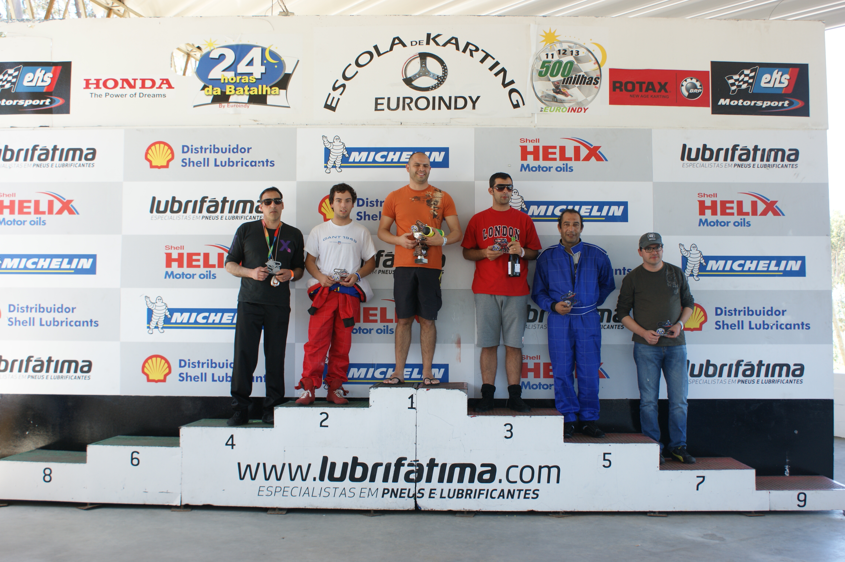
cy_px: 281
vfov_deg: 34.2
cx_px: 422
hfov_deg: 49.6
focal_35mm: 39
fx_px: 915
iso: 100
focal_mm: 26
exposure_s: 1/40
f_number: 4.5
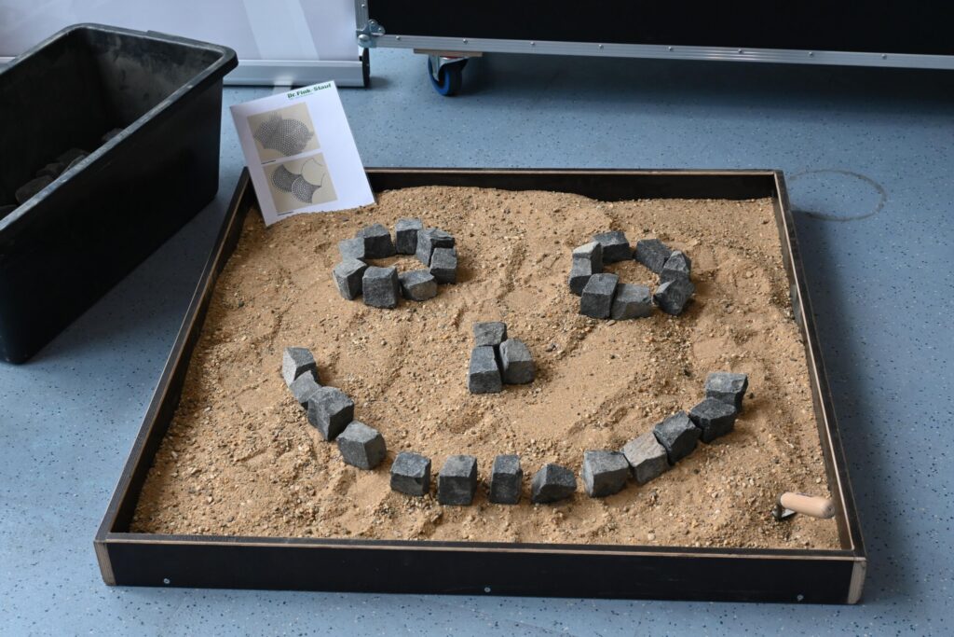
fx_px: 1352
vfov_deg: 26.5
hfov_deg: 38.9
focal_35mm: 51
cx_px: 477
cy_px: 318
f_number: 6.3
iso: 640
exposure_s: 1/50
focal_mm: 34
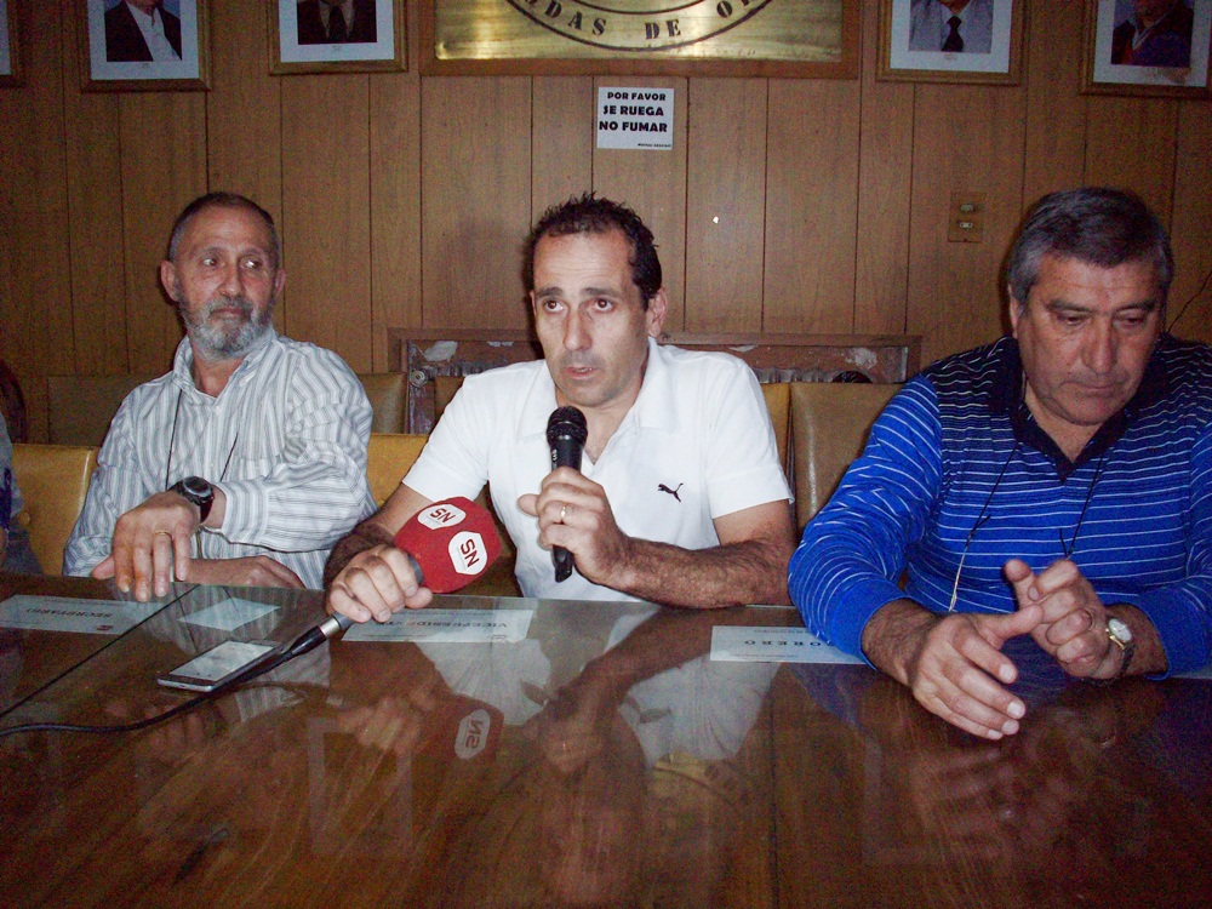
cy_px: 454
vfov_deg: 38.7
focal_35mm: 37
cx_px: 606
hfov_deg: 50.1
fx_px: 1295
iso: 200
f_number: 2.8
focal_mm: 6.2
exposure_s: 1/64
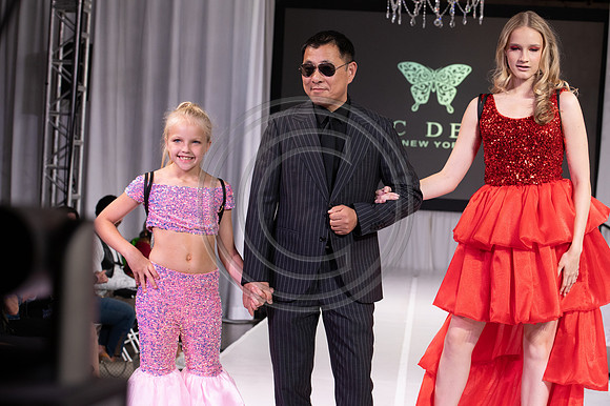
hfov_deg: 28.9
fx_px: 1185
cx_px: 305
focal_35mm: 70
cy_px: 203
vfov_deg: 19.4
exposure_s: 1/400
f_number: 5.6
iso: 2000
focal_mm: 70
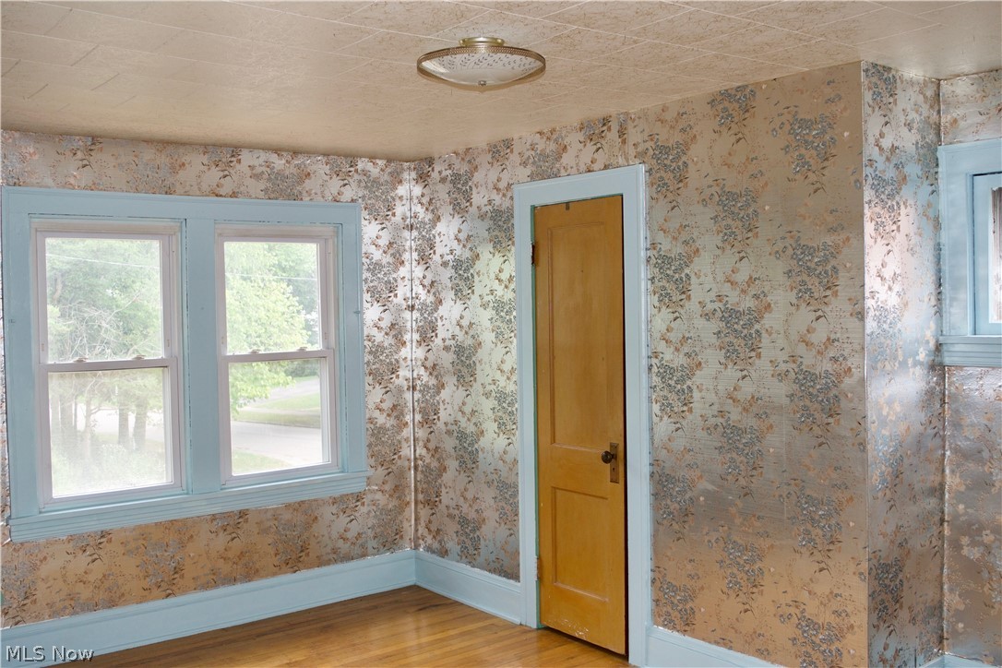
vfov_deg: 36.9
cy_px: 334
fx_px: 1002
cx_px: 501
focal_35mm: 36
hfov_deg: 53.1
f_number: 5.6
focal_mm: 24
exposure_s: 1/125
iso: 450
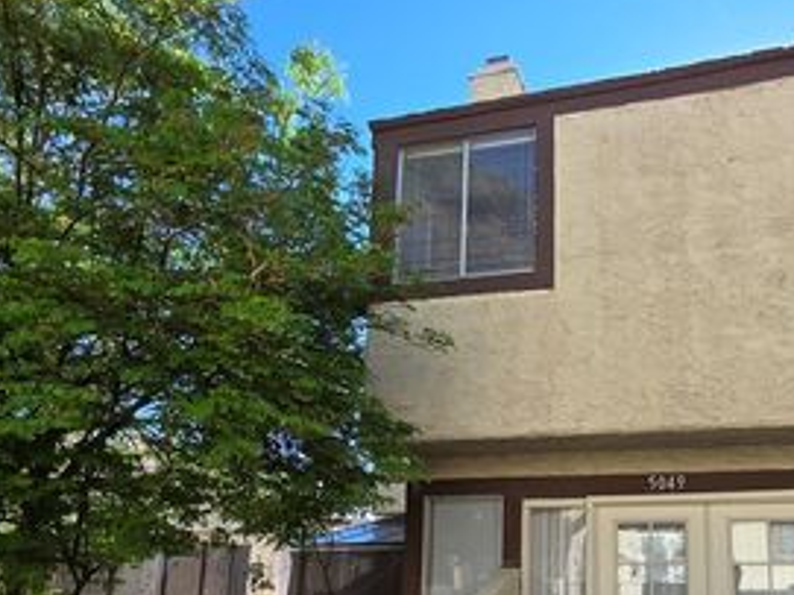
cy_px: 459
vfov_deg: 53.7
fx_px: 550
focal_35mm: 24
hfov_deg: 67.9
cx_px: 577
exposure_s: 1/765
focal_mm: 2.2
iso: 40
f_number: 1.9
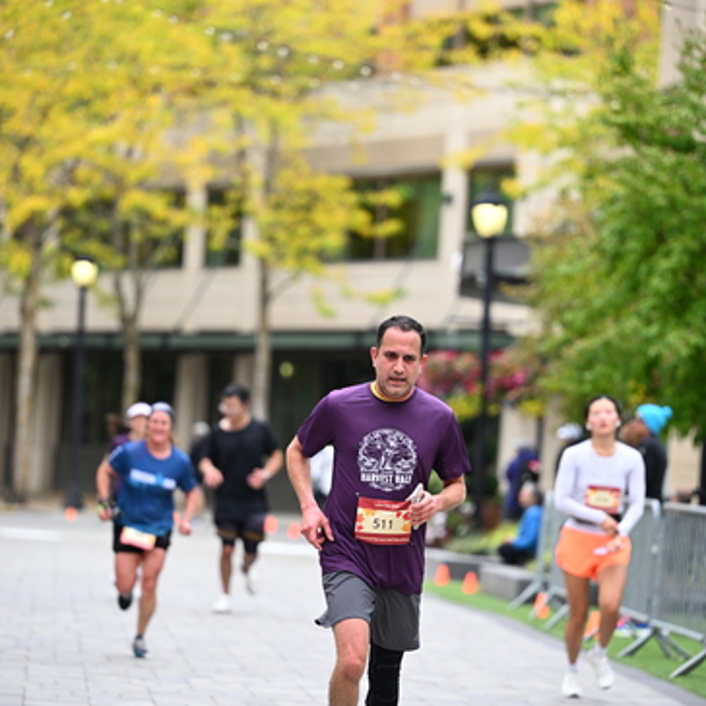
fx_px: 4292
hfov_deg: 9.4
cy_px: 394
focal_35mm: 186
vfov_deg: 9.4
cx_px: 352
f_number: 2.8
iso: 640
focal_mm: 145
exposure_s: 1/2000
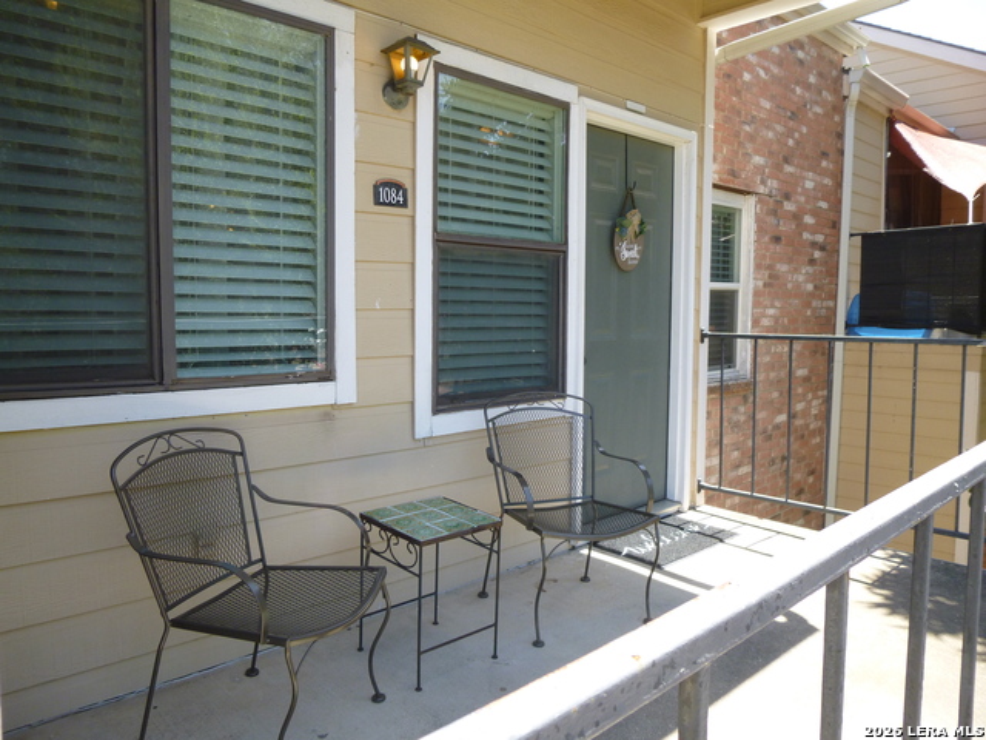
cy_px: 370
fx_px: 712
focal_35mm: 25
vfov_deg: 54.9
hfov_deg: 69.4
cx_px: 493
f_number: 3.1
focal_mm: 4.5
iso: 100
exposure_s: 1/200
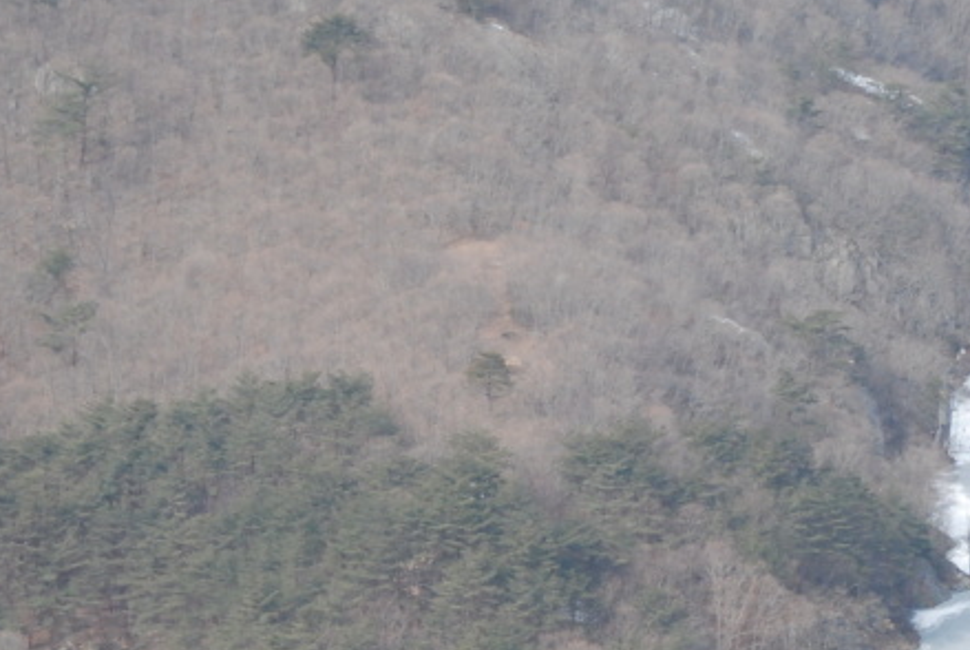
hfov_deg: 7.8
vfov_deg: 5.3
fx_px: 7073
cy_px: 510
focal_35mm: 262
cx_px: 935
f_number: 8
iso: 800
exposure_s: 1/1000
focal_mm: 75
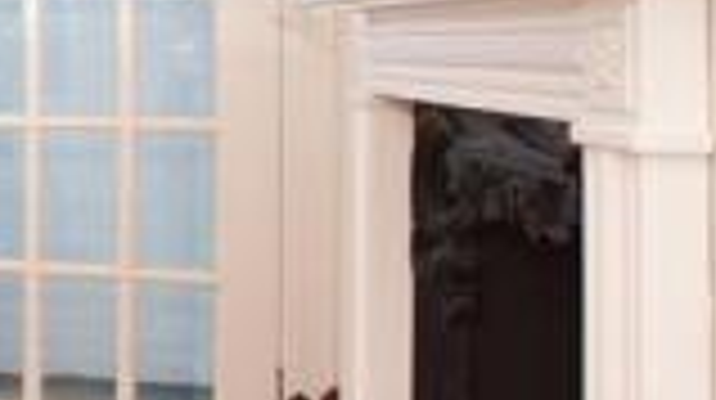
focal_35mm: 65
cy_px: 56
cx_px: -743
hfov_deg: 18.7
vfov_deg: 18.2
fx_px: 1233
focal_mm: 10
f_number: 5
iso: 250
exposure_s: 1/15
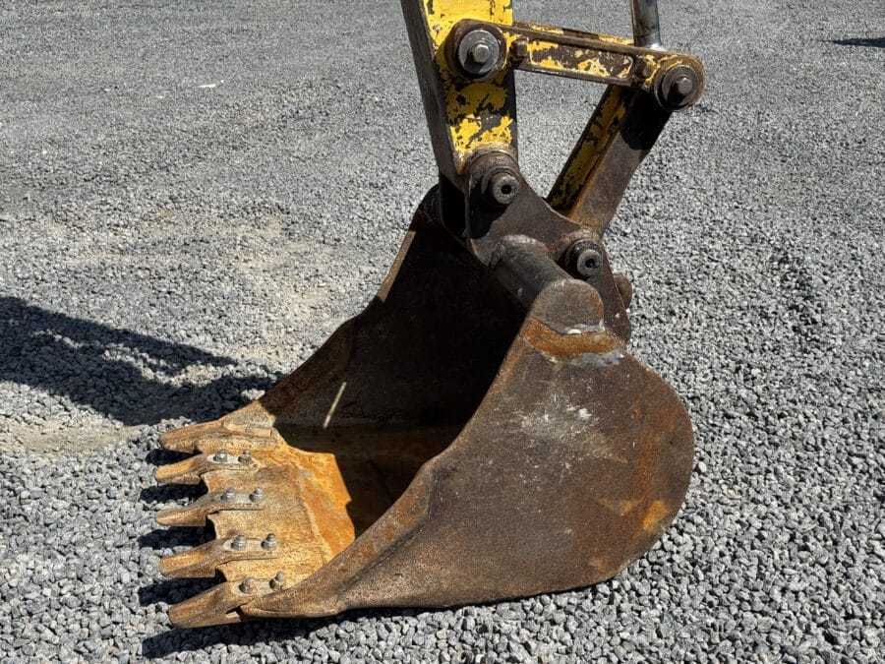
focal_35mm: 48
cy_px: 332
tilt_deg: -21.9
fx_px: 1227
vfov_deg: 30.3
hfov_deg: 39.7
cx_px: 442
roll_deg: +0.4
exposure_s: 1/4608
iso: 64
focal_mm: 6.76
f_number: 1.78
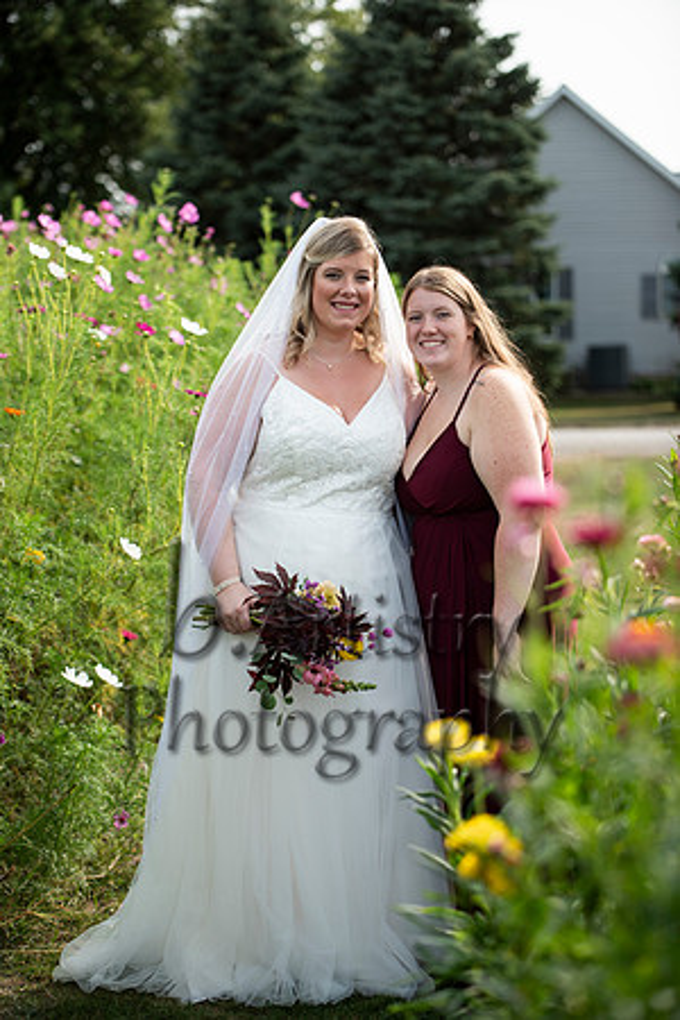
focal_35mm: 86
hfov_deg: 15.9
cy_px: 510
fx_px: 2436
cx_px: 340
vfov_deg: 23.6
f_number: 2.8
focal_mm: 86
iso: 125
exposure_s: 1/1250
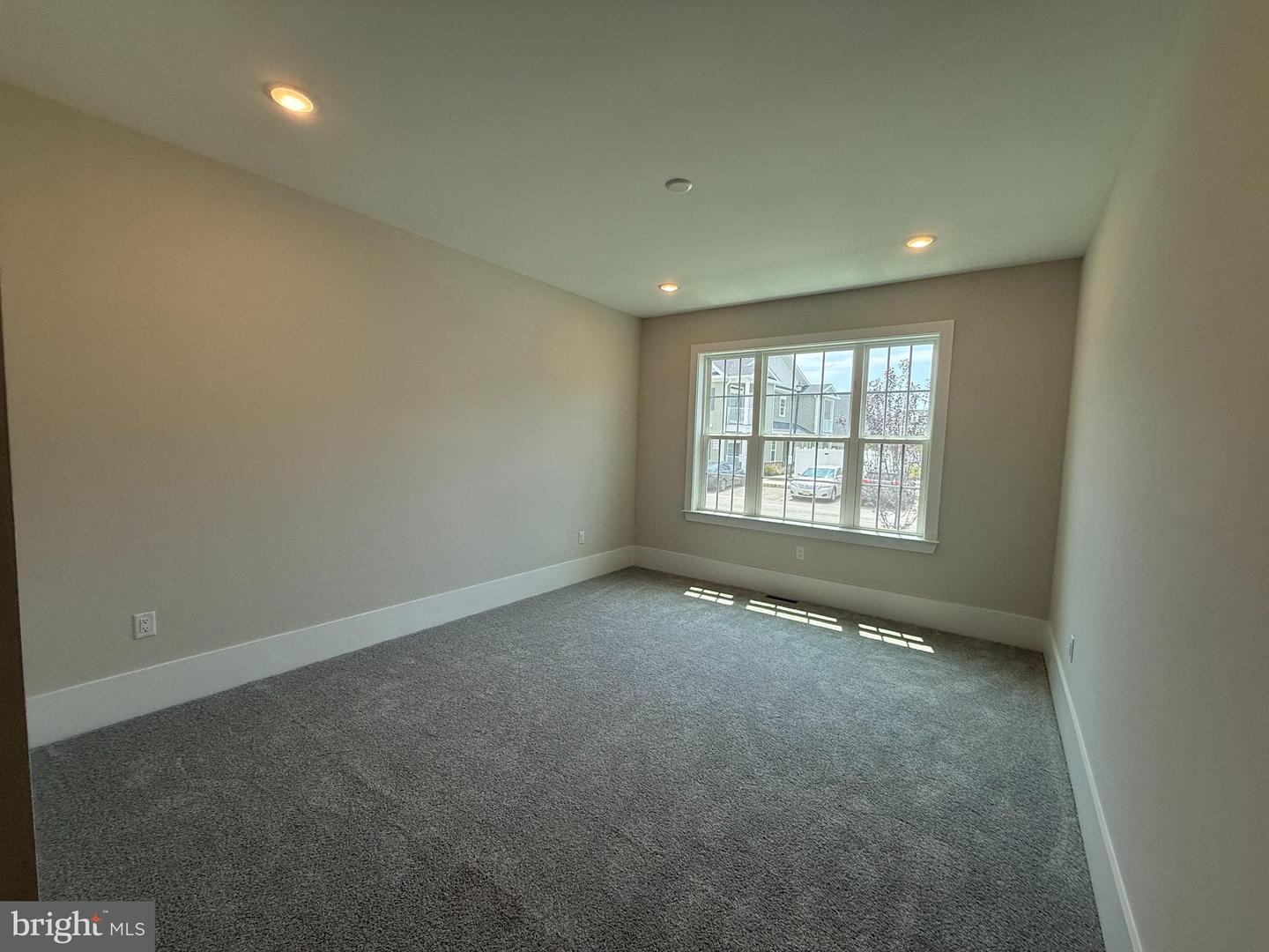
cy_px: 476
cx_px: 634
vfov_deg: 85.7
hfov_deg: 102.1
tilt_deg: -3.7
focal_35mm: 14
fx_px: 513
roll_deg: -1.8
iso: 64
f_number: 2.2
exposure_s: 1/241
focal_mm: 2.22
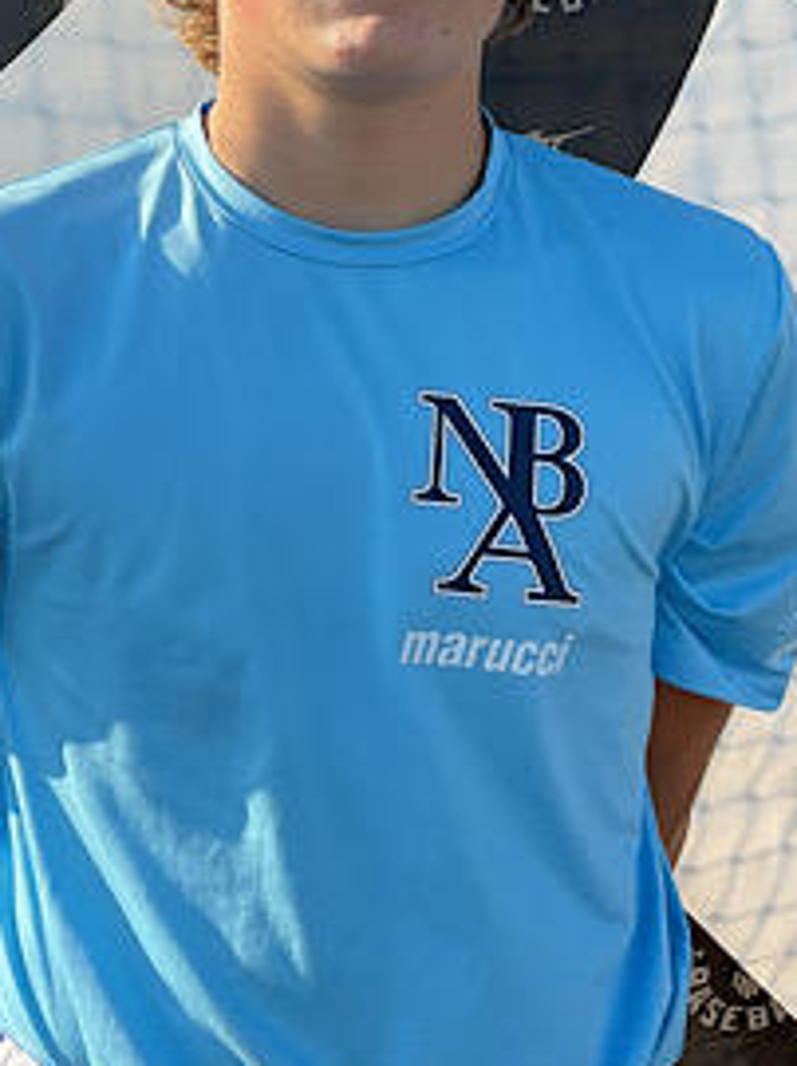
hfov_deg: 33.5
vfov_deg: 42.8
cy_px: 292
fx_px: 1322
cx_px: 327
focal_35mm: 43
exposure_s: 1/883
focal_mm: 3
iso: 16
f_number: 1.8
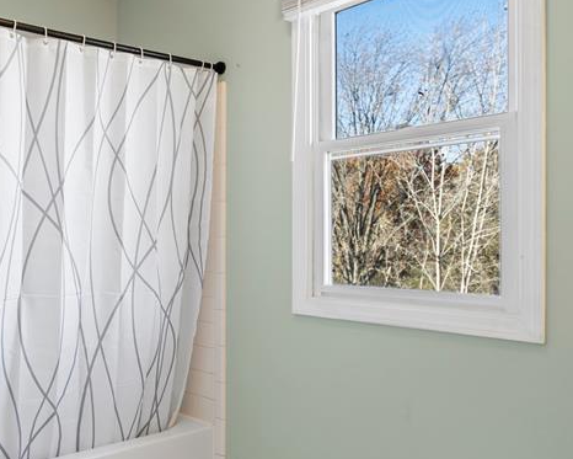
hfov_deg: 51.2
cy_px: 217
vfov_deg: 44.5
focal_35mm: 33
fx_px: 560
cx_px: 124
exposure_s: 1/6
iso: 100
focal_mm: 16
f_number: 4
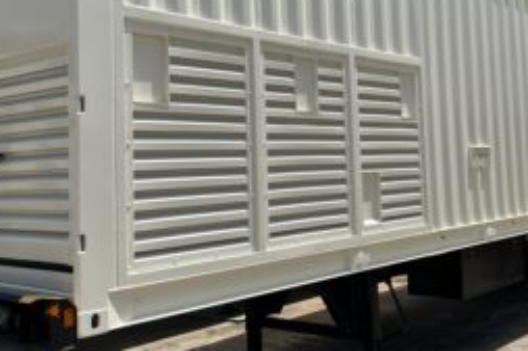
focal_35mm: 48
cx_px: 303
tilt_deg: +4.2
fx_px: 704
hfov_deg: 41.0
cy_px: 104
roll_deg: +2.9
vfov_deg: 27.8
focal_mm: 5.1
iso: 50
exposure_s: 1/5556
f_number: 1.6
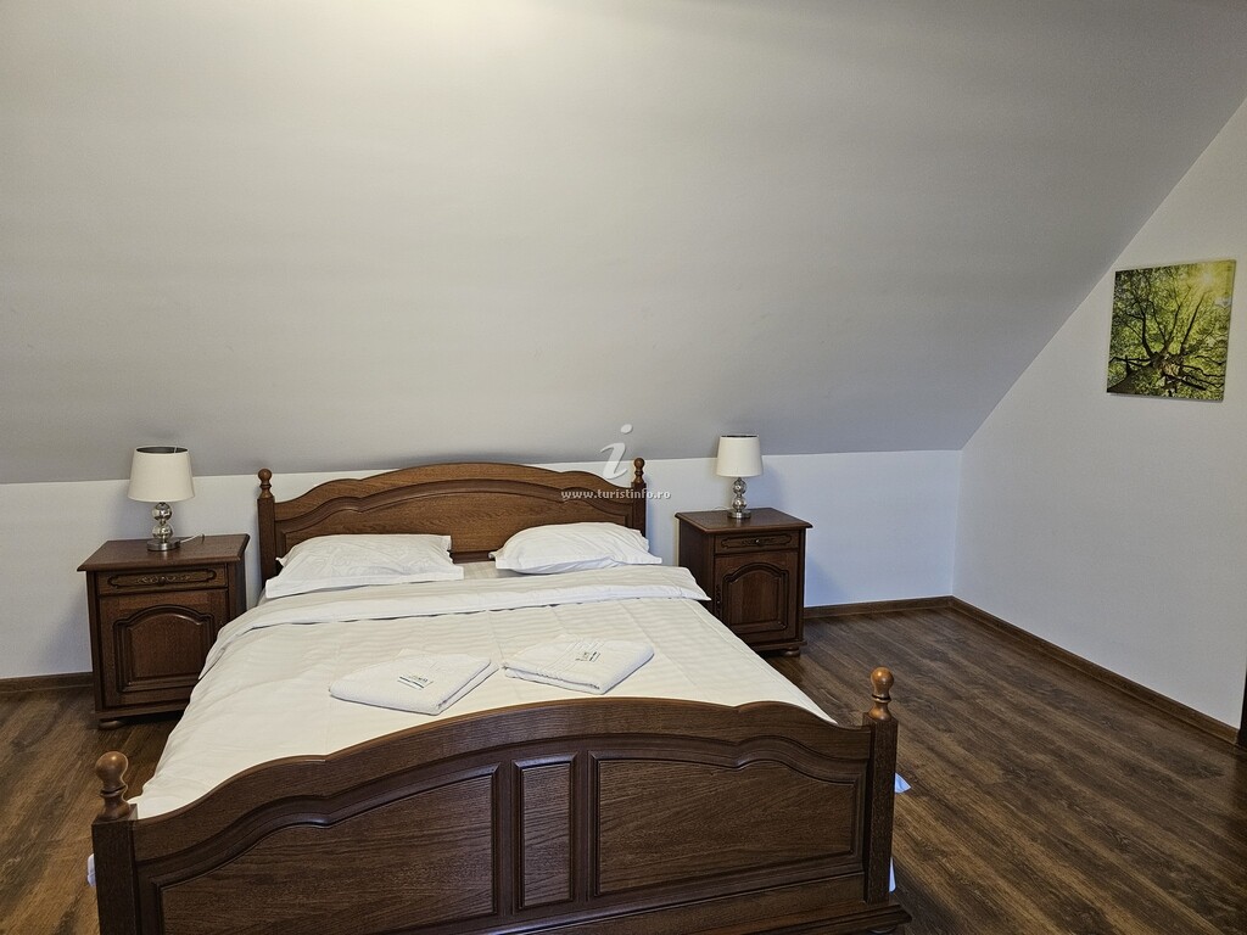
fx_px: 829
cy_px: 468
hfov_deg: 73.9
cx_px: 624
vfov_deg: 58.9
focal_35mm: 23
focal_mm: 6.3
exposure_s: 1/100
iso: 320
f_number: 1.7
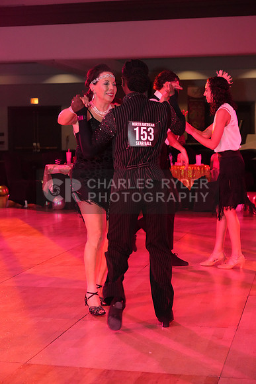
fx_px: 704
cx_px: 128
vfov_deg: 30.5
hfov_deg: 20.6
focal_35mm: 66
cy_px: 192
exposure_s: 1/250
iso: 6400
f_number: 5
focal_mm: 66
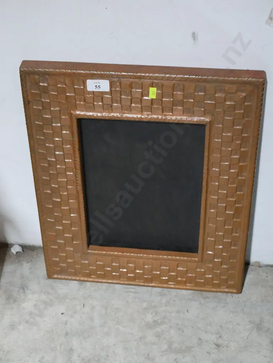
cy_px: 182
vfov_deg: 28.5
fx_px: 714
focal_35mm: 68
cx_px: 136
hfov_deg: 21.6
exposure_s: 1/80
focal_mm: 34
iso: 3200
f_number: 5.4
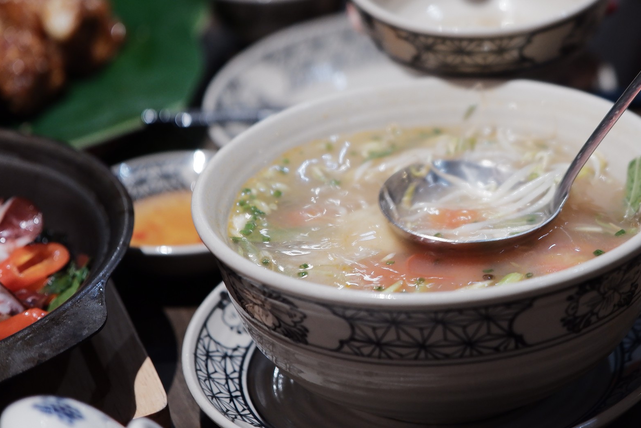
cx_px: 513
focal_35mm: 137
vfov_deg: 10.0
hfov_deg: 14.9
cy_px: 100
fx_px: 2439
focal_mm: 56
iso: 800
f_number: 1.7
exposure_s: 1/85
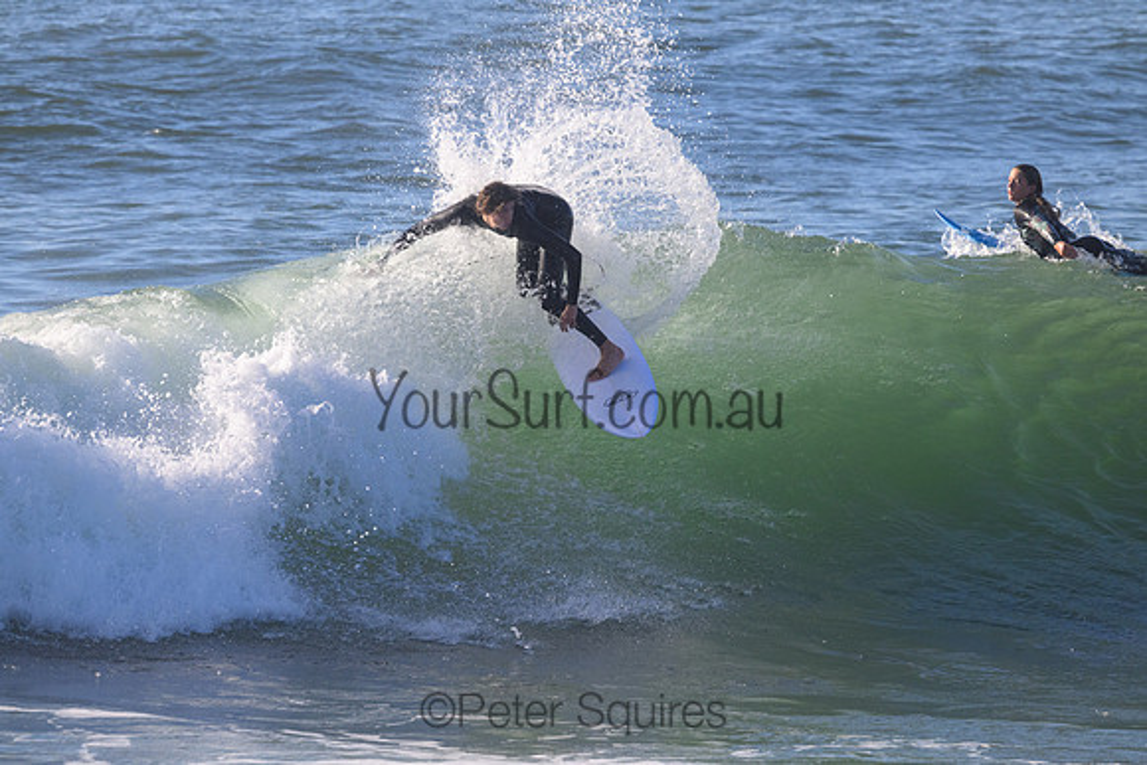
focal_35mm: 510
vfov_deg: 2.7
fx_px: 16252
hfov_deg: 4.0
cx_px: 574
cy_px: 382
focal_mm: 510
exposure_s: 1/2000
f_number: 11
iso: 1800
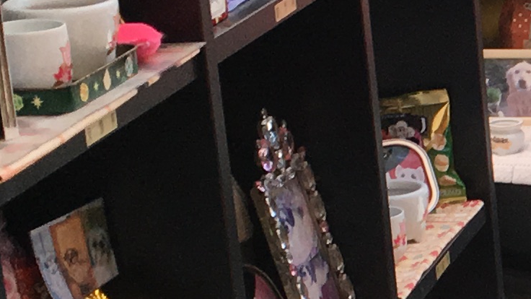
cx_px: 980
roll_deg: +1.1
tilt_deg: -17.8
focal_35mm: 173
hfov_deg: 11.5
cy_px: 294
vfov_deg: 7.0
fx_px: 2436
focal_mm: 4.15
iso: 40
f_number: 2.2
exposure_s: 1/120
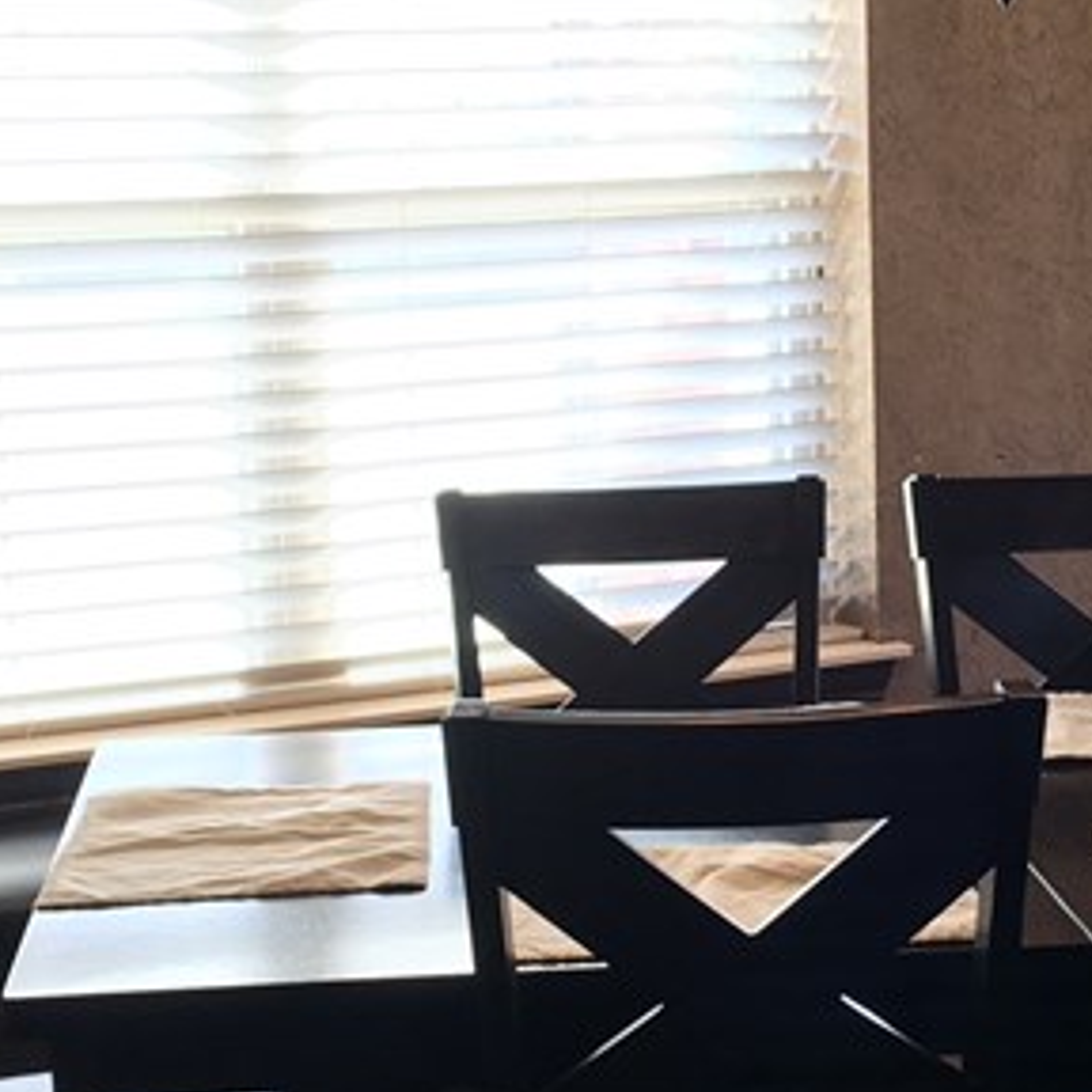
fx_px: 3248
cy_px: 595
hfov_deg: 19.0
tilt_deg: -8.0
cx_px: 755
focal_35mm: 91
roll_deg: +0.4
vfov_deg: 19.1
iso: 40
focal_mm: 4.15
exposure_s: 1/30
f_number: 2.2
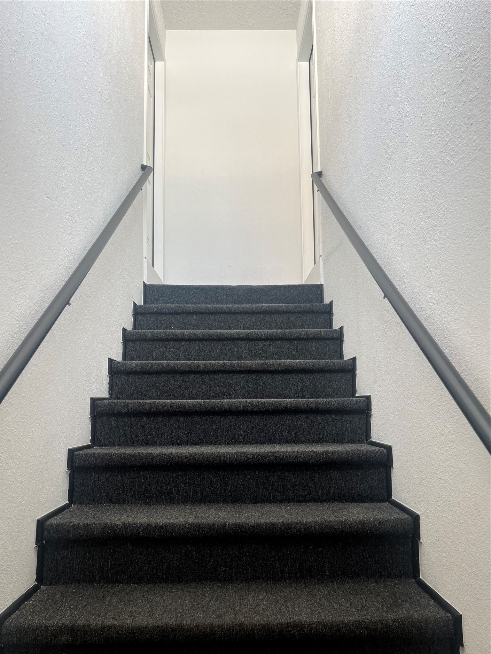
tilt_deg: +8.3
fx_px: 492
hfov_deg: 53.1
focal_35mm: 26
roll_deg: +0.2
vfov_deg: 67.3
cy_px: 327
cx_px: 246
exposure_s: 1/120
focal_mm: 5.7
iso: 64
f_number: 1.5
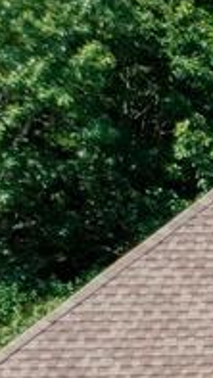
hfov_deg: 5.2
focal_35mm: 191
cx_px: 1006
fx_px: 1915
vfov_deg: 10.9
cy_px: 569
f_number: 4
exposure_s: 1/120
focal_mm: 10.3
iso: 100
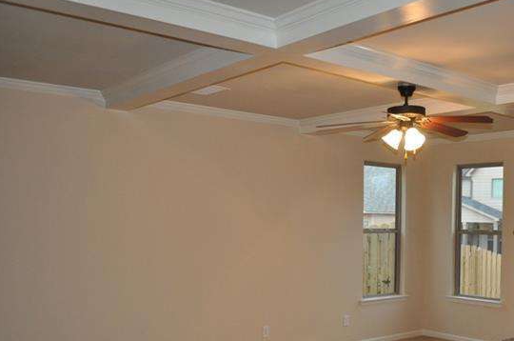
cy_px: 244
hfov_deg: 47.4
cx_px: 362
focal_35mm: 40
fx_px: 570
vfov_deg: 32.8
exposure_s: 1/60
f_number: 3.5
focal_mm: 18
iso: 800
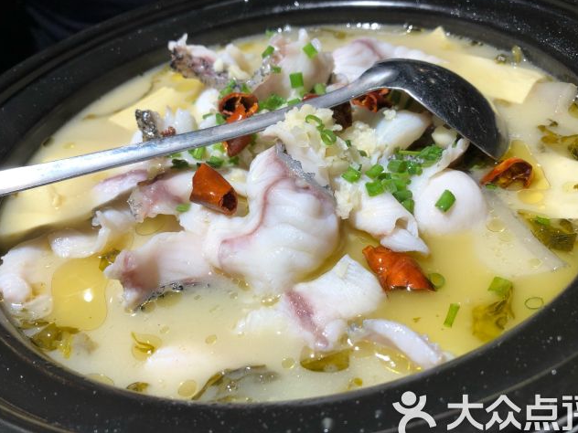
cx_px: 302
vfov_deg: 45.4
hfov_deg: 58.3
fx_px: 518
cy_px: 221
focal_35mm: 31
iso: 32
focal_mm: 4
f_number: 1.8
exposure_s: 1/100
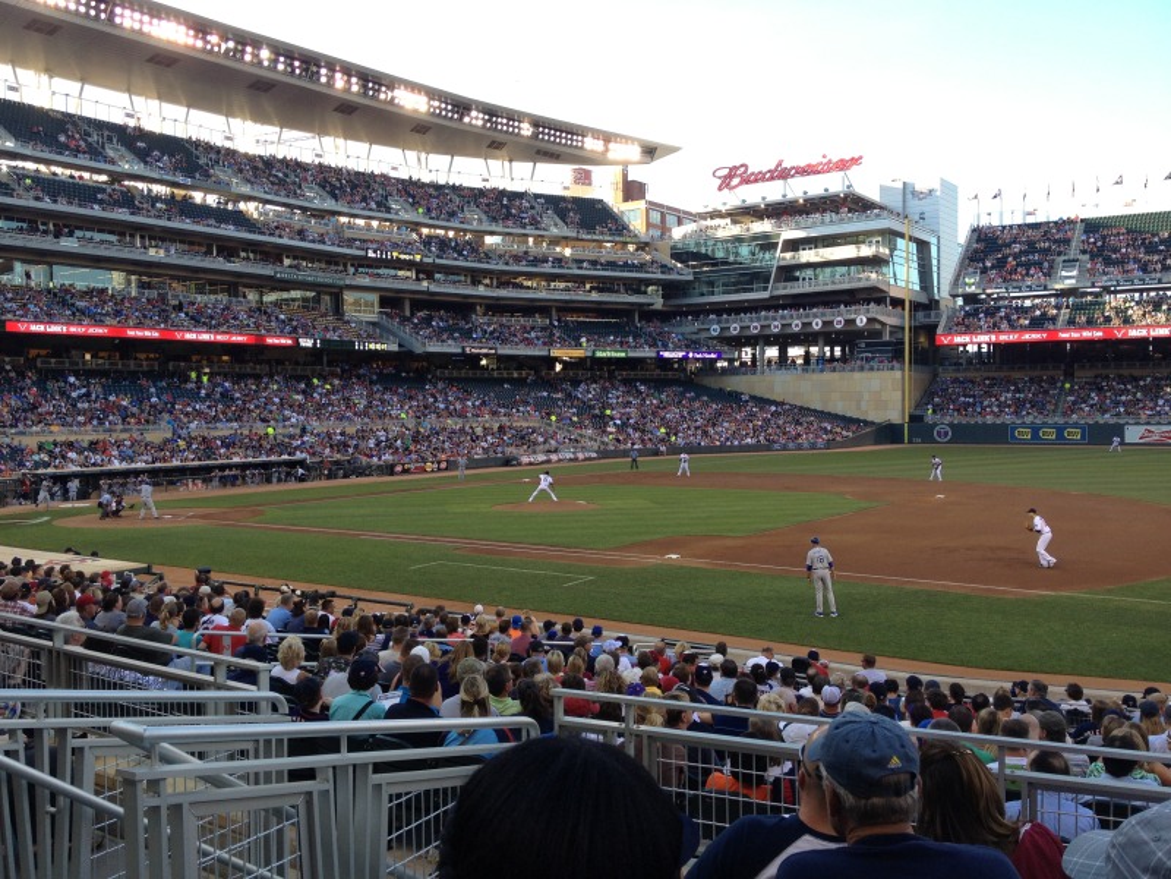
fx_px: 1184
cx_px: 586
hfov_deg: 52.6
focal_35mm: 35
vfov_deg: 40.7
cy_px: 440
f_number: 2.4
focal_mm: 4.28
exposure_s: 1/254
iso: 50
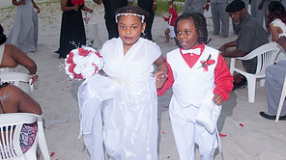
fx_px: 326
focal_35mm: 43
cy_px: 54
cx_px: 143
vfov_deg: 27.5
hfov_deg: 47.4
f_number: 5.6
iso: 200
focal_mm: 18
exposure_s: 1/125
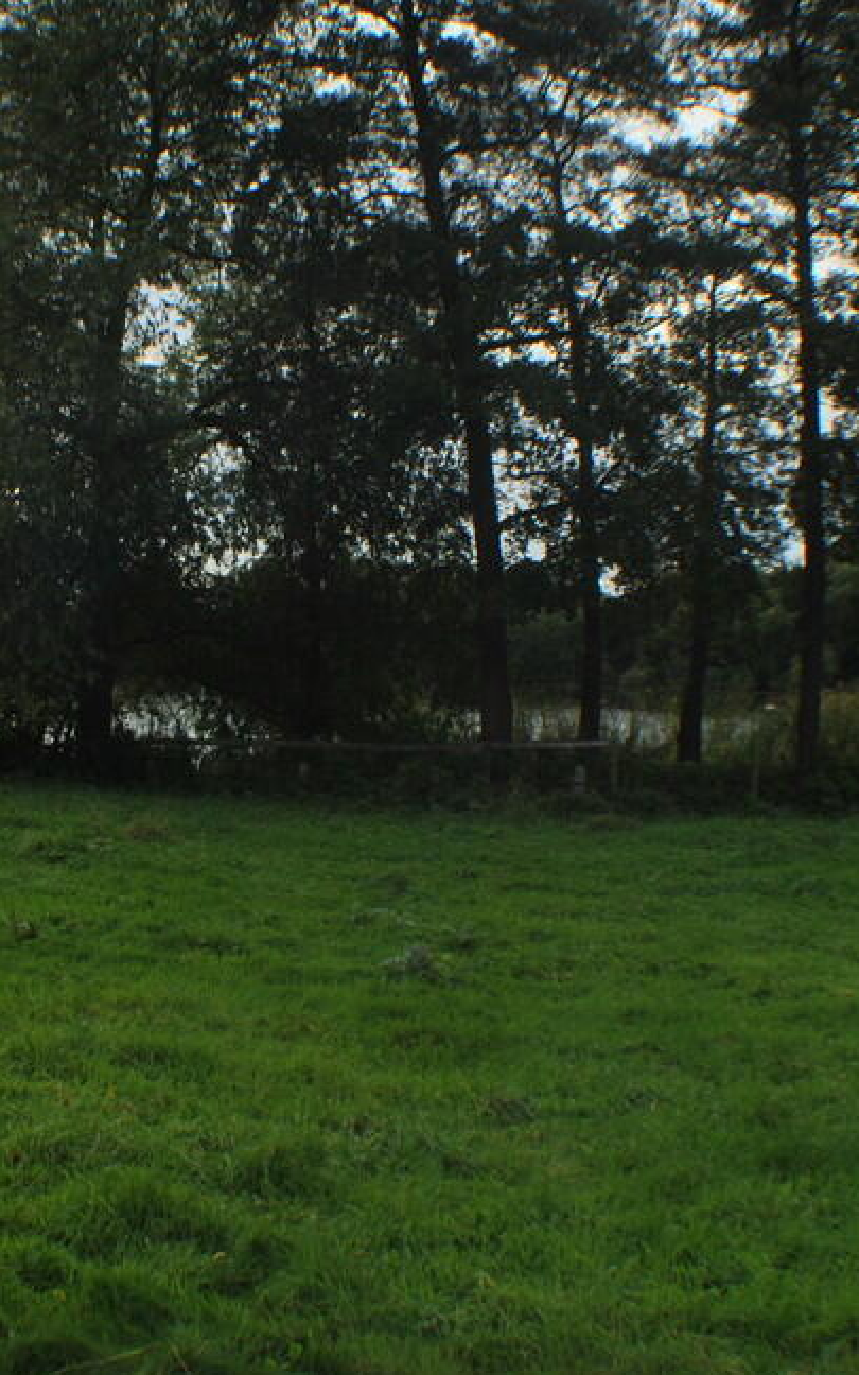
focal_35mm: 58
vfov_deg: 35.1
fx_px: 2172
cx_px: 168
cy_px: 672
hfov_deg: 22.1
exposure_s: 1/200
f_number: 10
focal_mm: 24
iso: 100
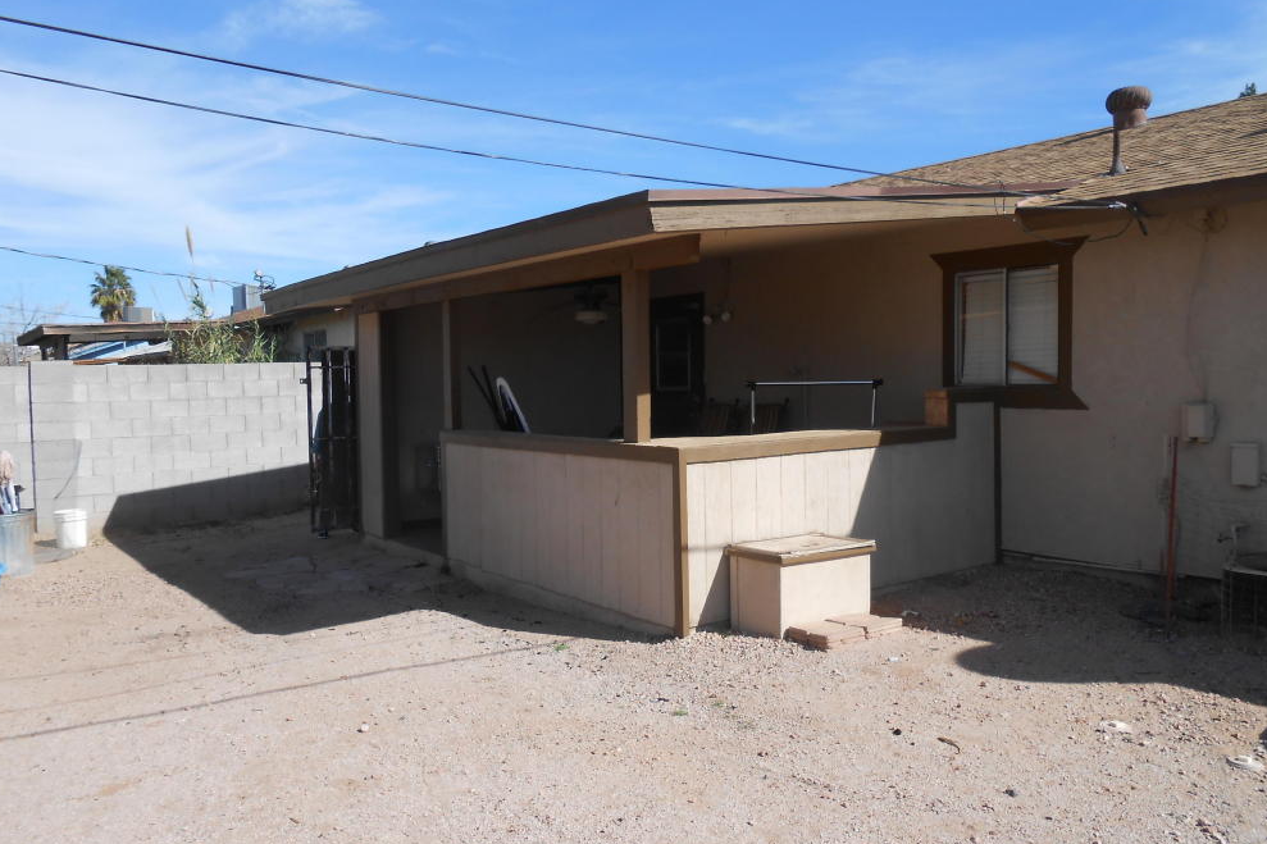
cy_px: 426
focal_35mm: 28
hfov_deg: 65.5
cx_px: 635
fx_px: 985
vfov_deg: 46.4
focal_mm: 4.6
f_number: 3.5
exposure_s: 1/1000
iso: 80
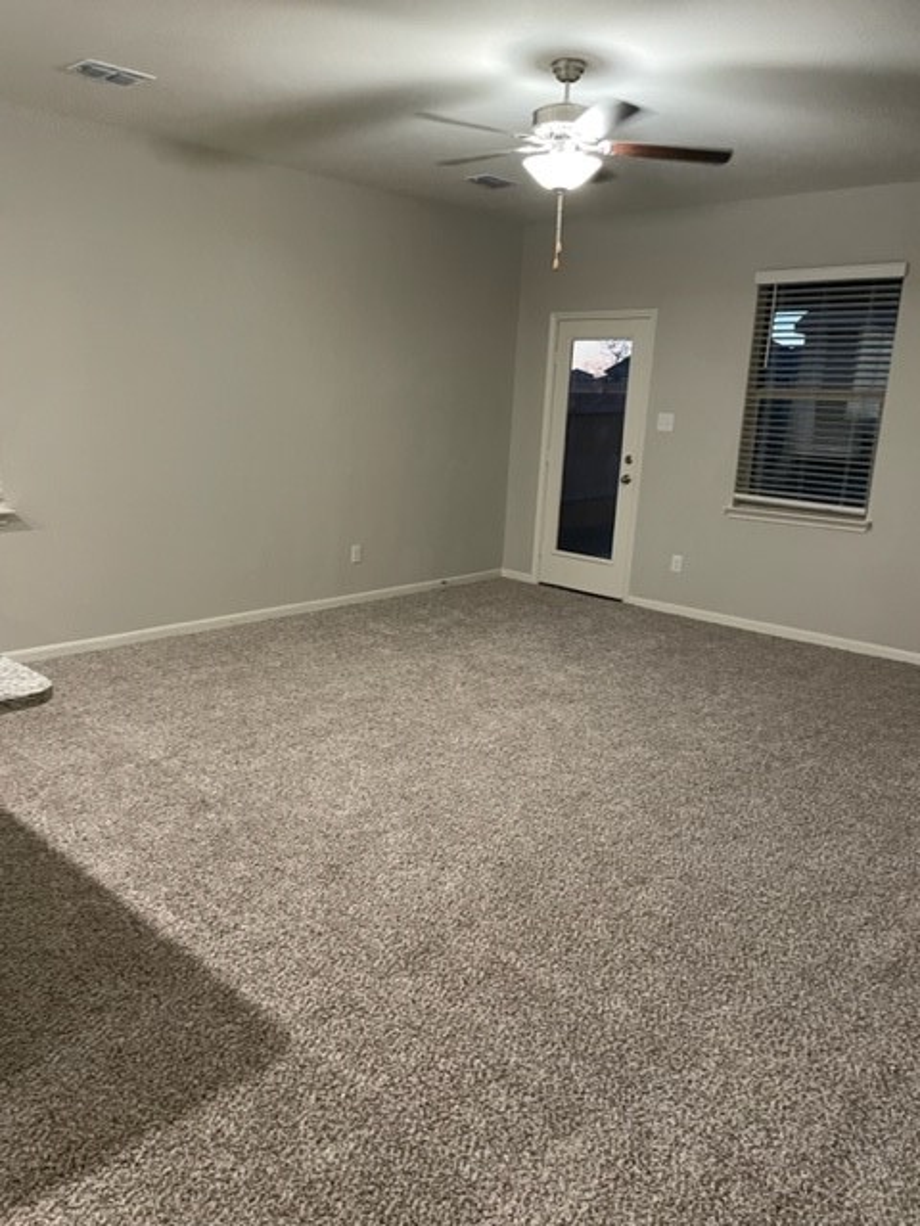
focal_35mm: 26
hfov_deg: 53.1
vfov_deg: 67.3
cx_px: 460
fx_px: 921
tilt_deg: -13.4
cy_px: 613
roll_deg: -1.4
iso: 320
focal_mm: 4.2
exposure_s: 1/60
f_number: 1.6
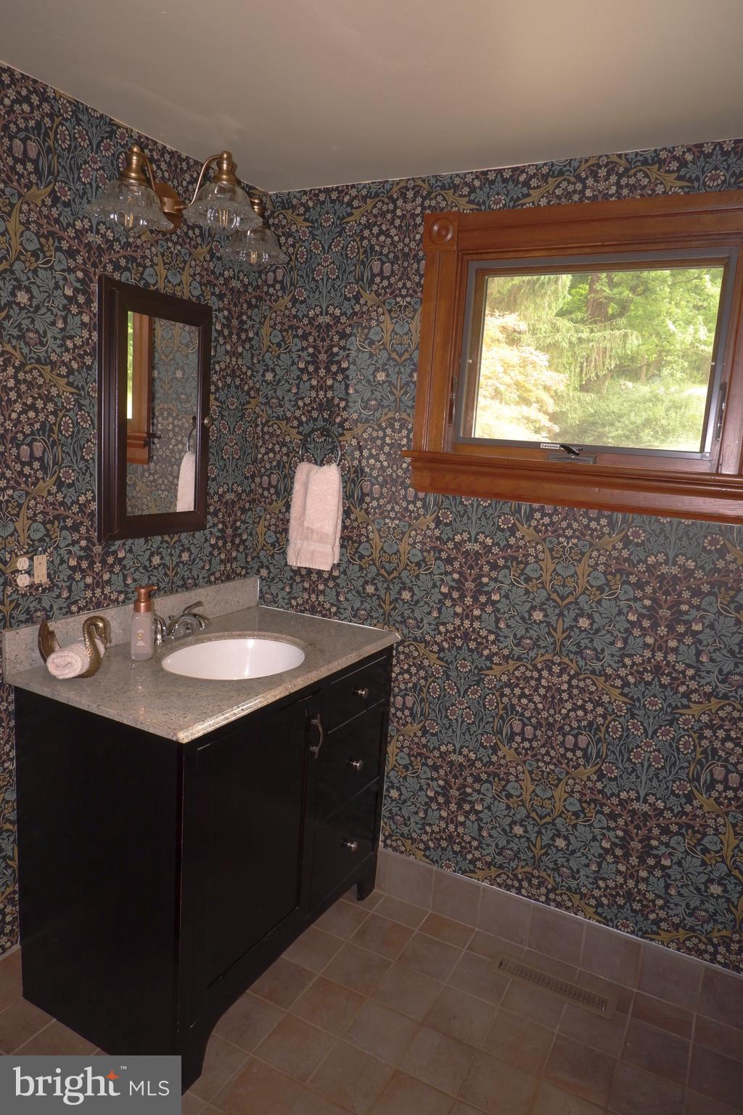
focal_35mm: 23
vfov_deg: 76.1
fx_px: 712
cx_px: 372
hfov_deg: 55.1
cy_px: 558
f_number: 11
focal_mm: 15
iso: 1600
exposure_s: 1/15
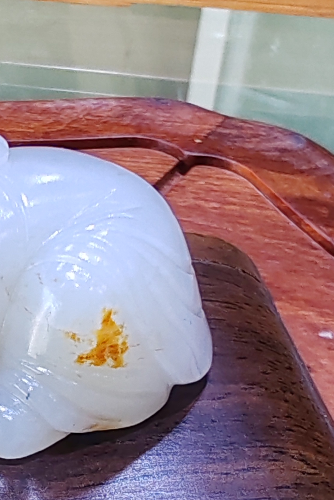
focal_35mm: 76
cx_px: -78
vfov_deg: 26.4
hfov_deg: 17.1
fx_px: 1057
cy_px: 349
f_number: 2.2
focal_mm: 1.96
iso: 80
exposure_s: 1/50
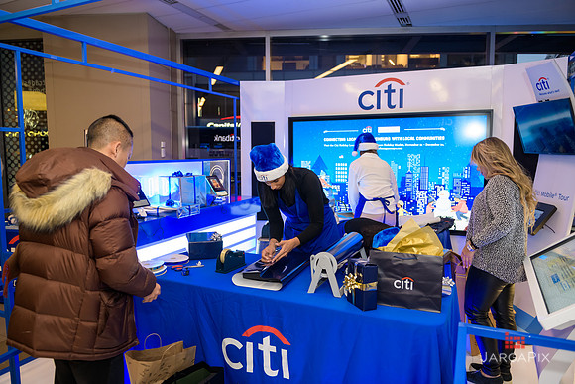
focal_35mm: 26
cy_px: 192
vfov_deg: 49.6
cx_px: 288
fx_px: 415
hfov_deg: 69.4
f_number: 3.2
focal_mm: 26
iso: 800
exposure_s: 1/125
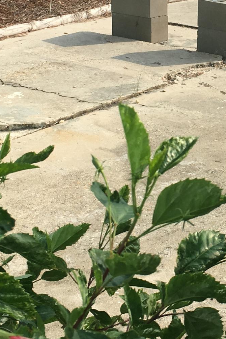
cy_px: 67
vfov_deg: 22.3
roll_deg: +0.8
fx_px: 847
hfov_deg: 15.0
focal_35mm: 90
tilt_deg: -14.1
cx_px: 222
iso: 25
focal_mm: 4.15
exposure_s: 1/1399
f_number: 2.2
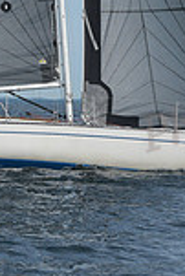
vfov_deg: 5.4
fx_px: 2899
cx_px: 49
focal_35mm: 377
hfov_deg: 3.7
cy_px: -150
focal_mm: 98
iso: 320
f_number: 9
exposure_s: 1/1250
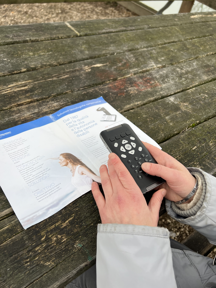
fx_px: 216
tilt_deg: -49.4
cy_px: 144
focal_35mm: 26
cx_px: 108
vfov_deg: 67.3
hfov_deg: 53.1
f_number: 1.5
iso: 50
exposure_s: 1/797
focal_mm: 5.7
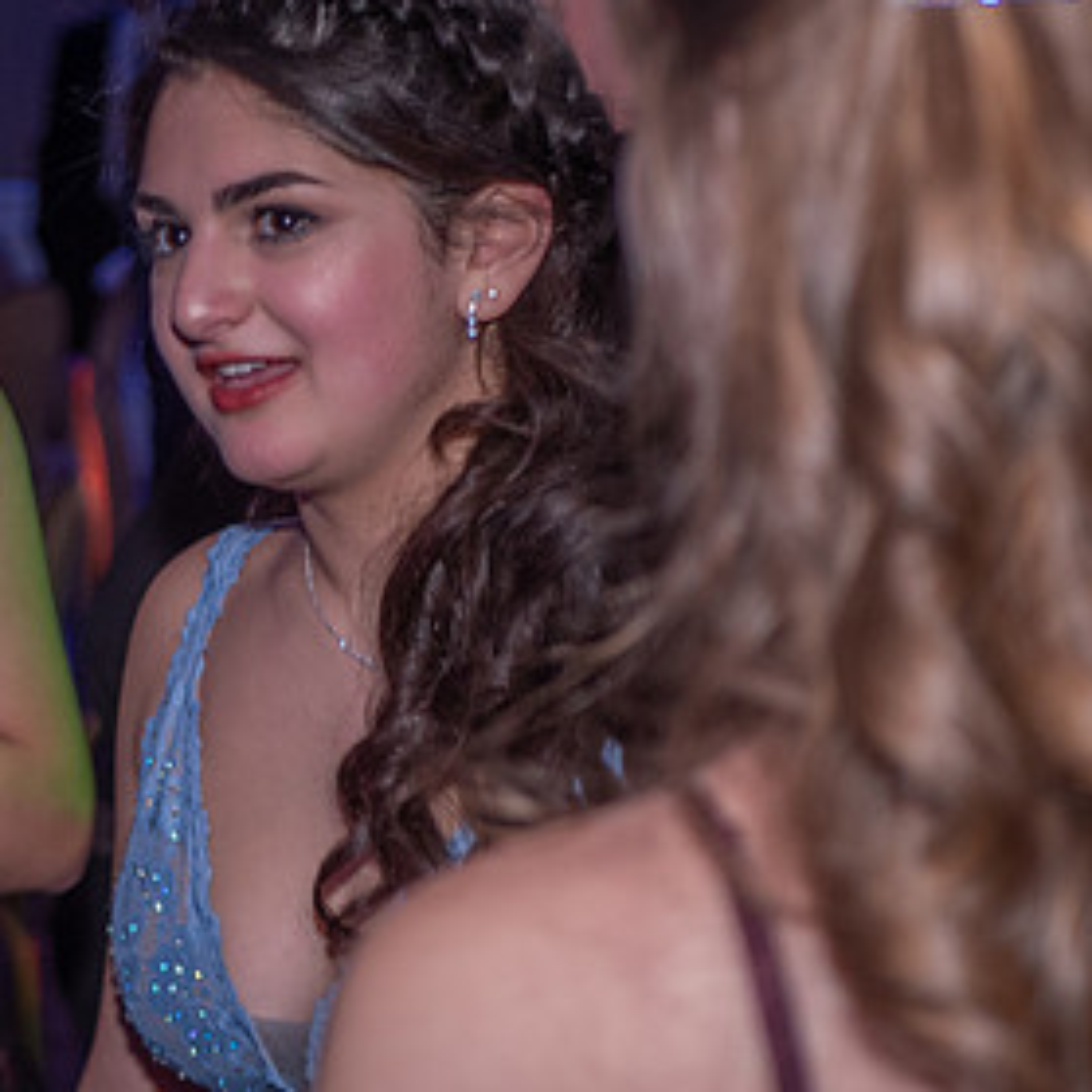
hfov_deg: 18.7
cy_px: 409
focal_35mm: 92
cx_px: 227
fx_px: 3284
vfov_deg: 18.9
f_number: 1.7
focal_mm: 25
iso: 800
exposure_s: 1/160
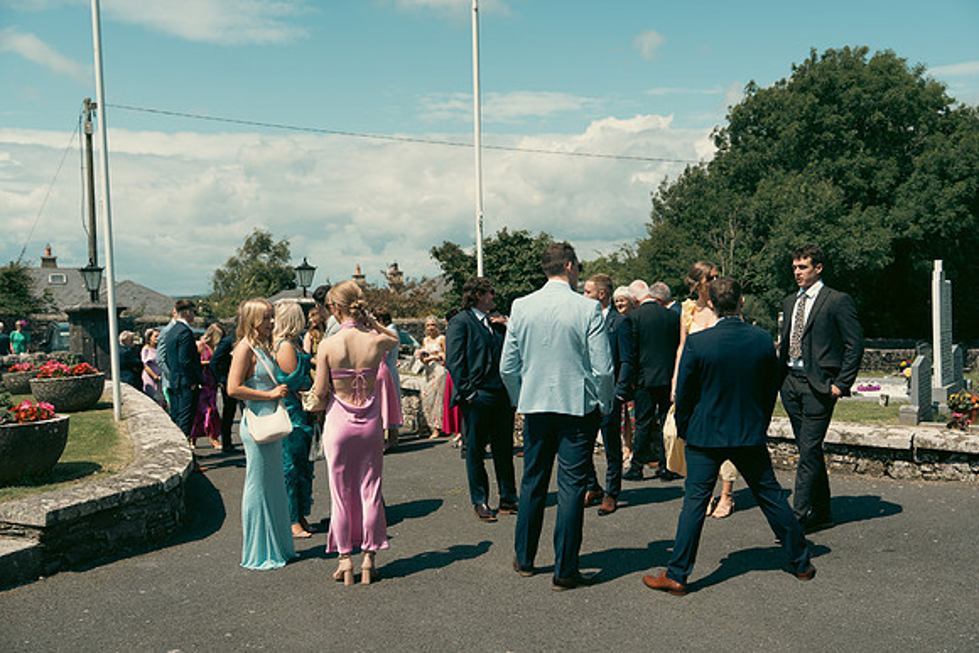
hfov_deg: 55.8
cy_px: 326
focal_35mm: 34
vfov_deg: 38.9
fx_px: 925
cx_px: 490
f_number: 3.5
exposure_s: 1/1600
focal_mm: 34
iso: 125
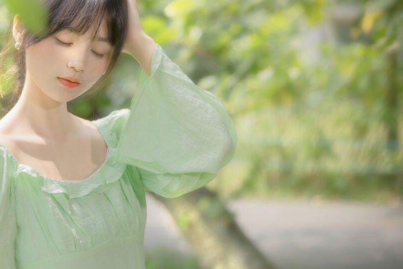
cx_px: 111
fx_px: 1153
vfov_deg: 13.3
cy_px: 134
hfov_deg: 19.7
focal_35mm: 103
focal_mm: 70
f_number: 2.8
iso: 100
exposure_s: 1/640
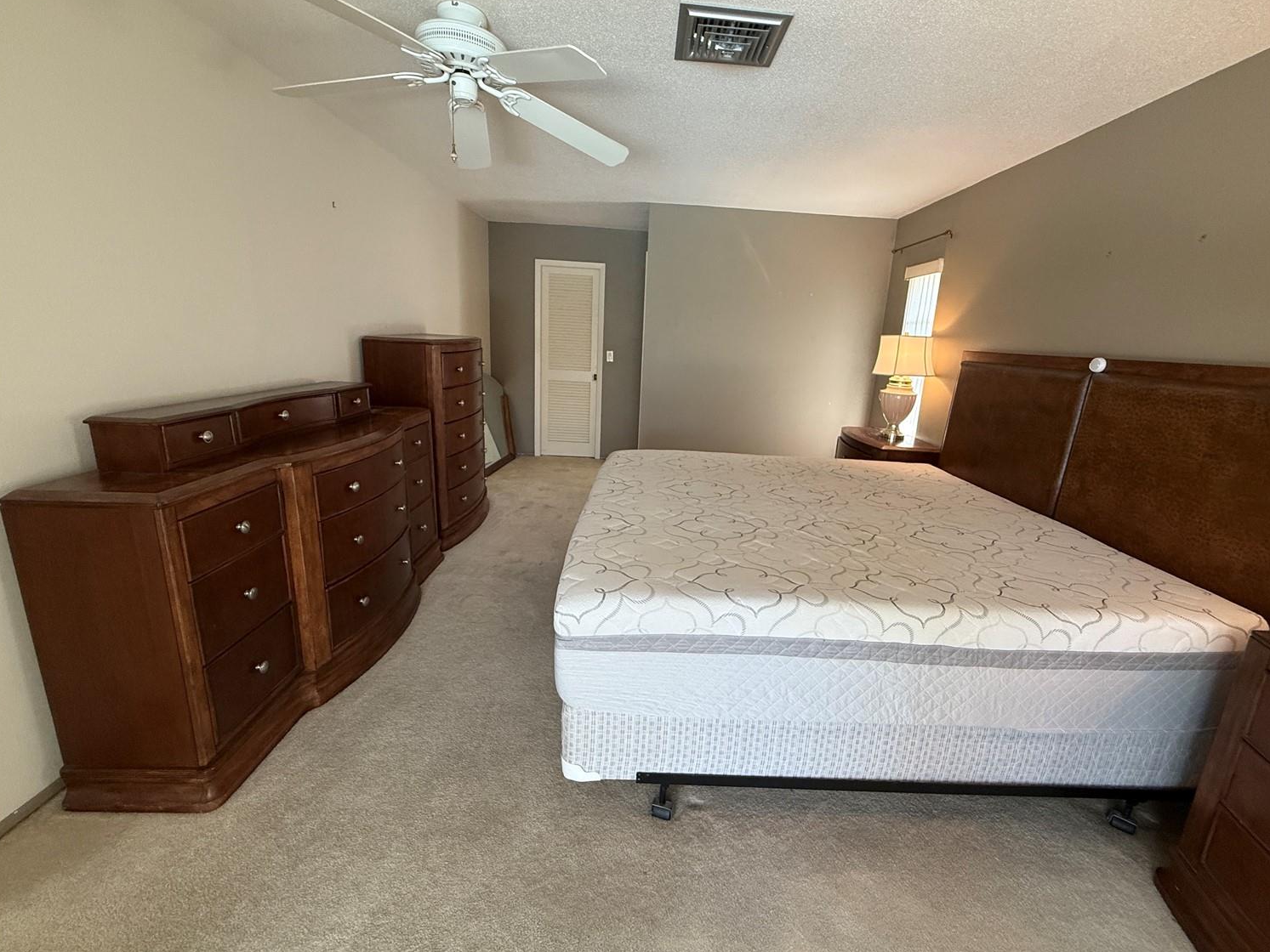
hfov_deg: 98.1
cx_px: 673
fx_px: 550
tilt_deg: -12.5
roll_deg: -3.6
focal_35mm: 15
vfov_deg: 81.7
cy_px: 459
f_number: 2.2
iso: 320
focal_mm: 2.22
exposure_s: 1/120
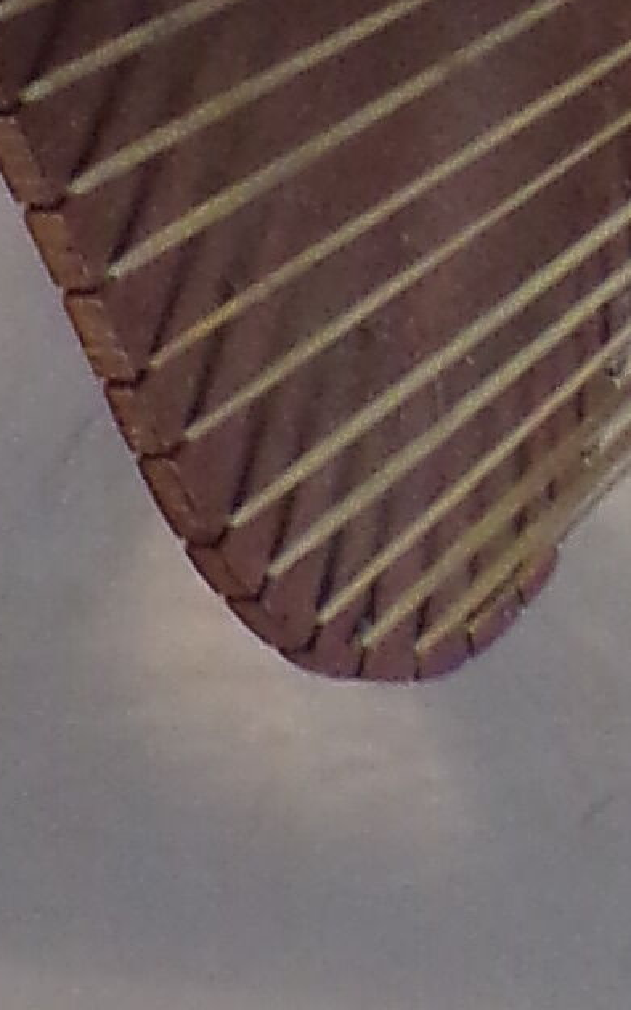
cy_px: -686
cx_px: -153
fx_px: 8972
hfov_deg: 4.0
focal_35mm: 326
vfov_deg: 6.3
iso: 200
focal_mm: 7.6
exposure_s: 1/28
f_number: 3.4
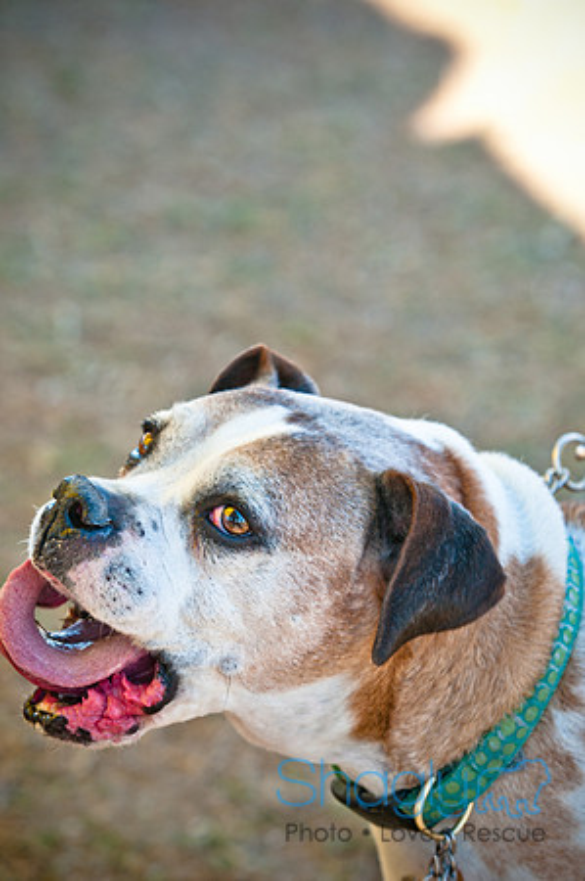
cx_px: 292
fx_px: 4397
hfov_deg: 7.6
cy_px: 440
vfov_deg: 11.4
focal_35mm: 180
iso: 200
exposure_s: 1/200
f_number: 5
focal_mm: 120
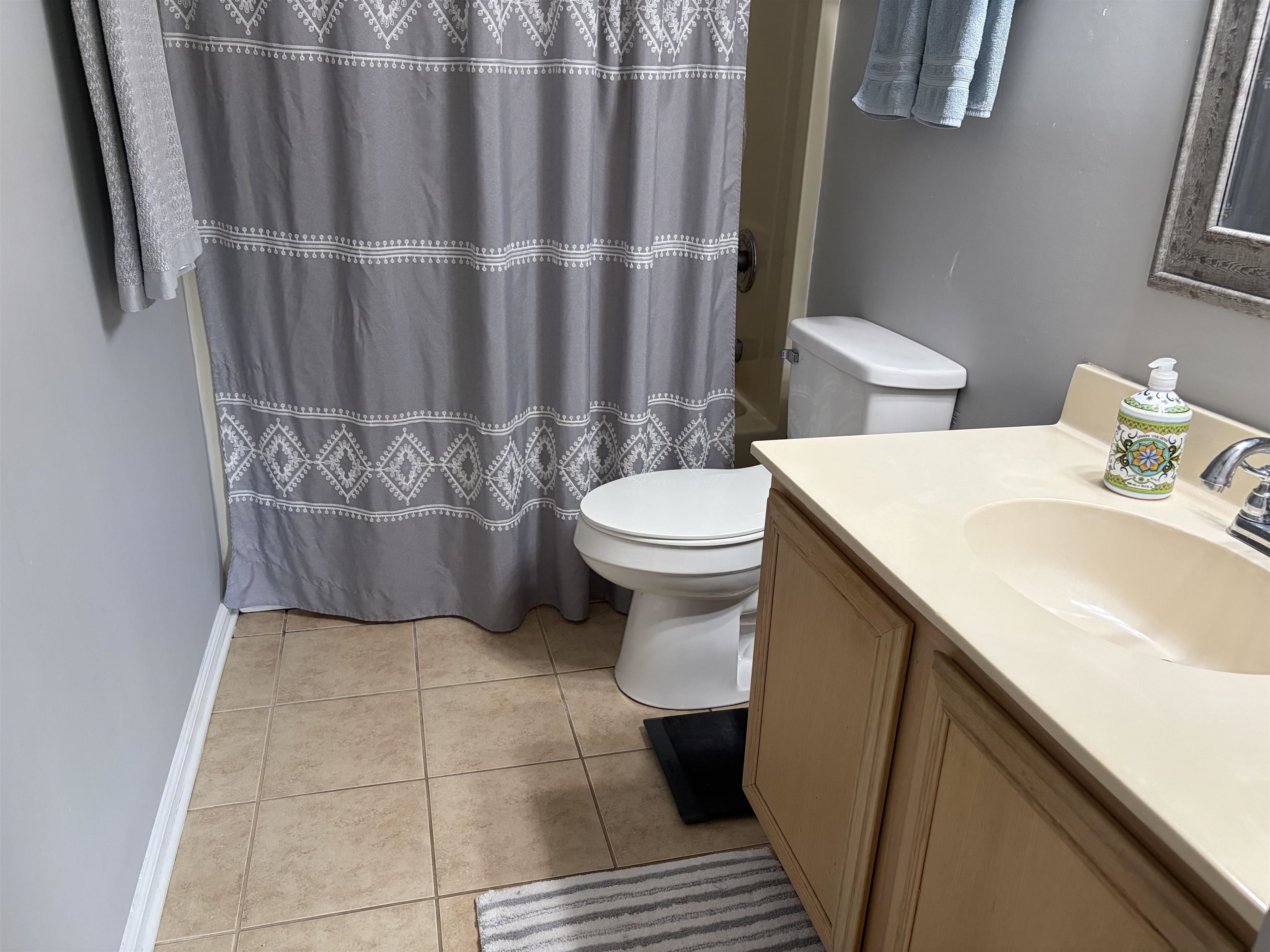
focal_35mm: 26
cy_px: 476
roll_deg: -1.2
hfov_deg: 67.3
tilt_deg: -21.6
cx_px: 635
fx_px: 954
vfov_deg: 53.1
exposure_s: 1/60
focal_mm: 5.96
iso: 200
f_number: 1.6
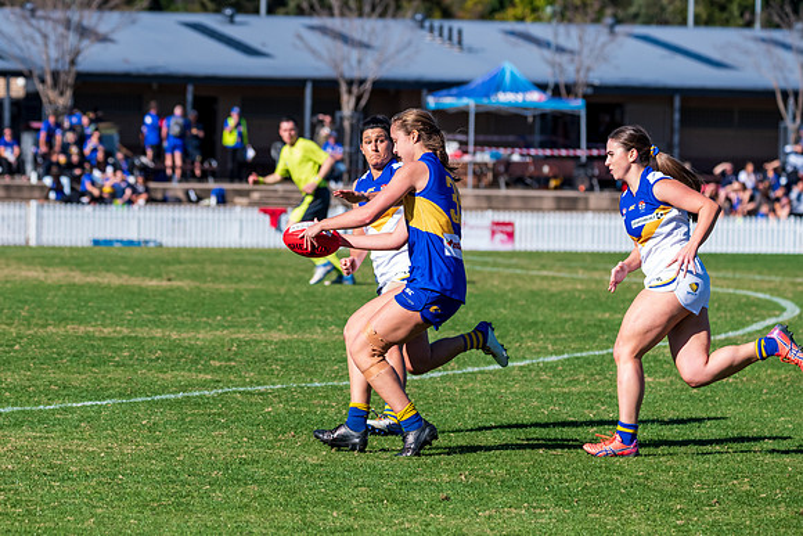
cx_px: 313
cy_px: 256
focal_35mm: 268
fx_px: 5984
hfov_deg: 7.7
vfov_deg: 5.1
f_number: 8
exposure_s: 1/2000
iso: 800
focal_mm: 220
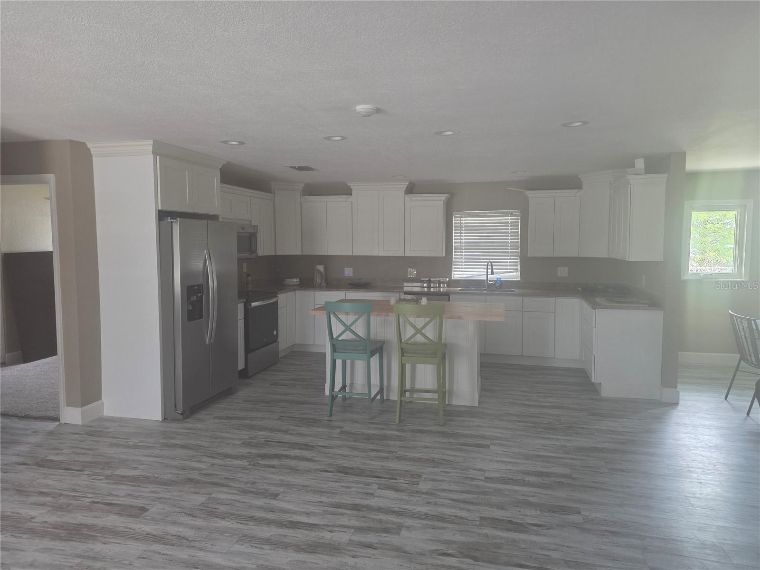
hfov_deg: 73.9
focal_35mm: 23
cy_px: 285
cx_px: 380
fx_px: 505
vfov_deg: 58.9
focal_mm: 6.3
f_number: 1.7
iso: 250
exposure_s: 1/120
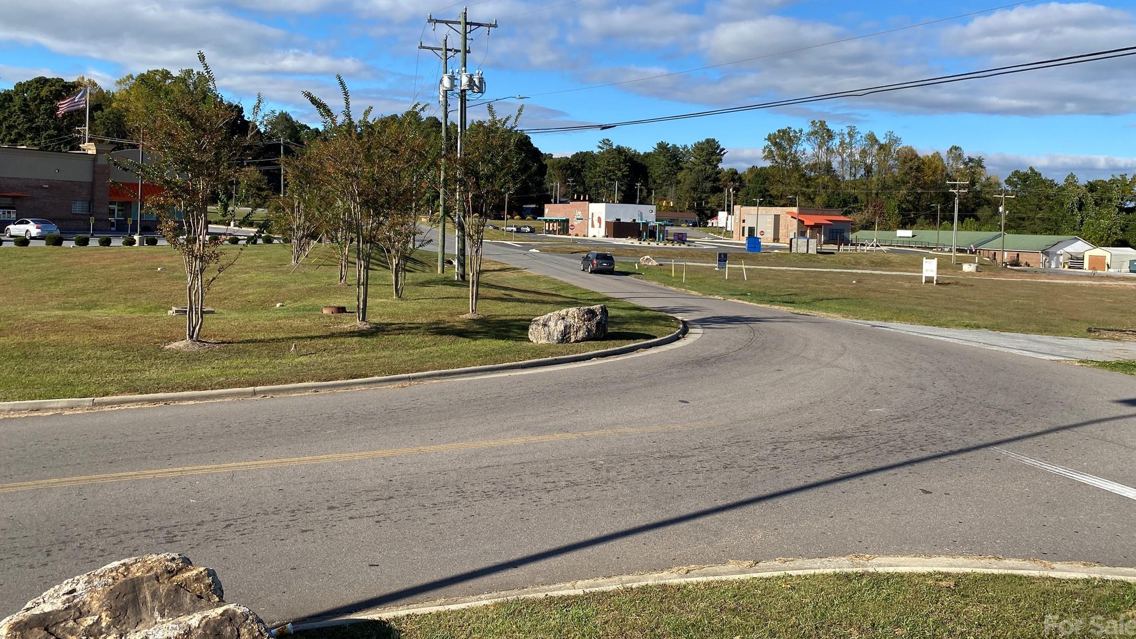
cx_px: 561
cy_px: 245
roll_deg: -0.7
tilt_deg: +3.2
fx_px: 874
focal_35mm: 29
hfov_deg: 66.1
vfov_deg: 39.9
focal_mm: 4.25
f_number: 1.8
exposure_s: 1/2755
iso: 32
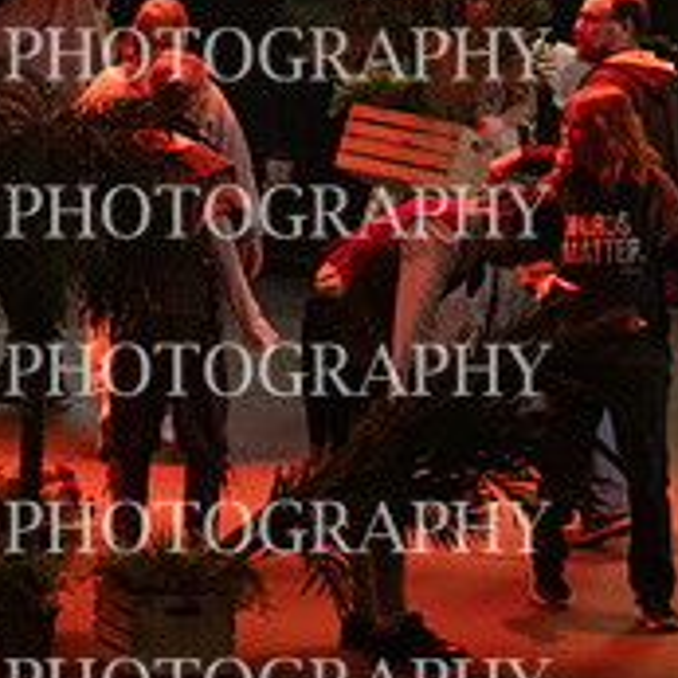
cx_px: -16
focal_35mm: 554
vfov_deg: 3.2
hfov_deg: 3.2
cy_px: 133
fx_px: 12276
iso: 10000
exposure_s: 1/160
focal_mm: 195
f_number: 6.3
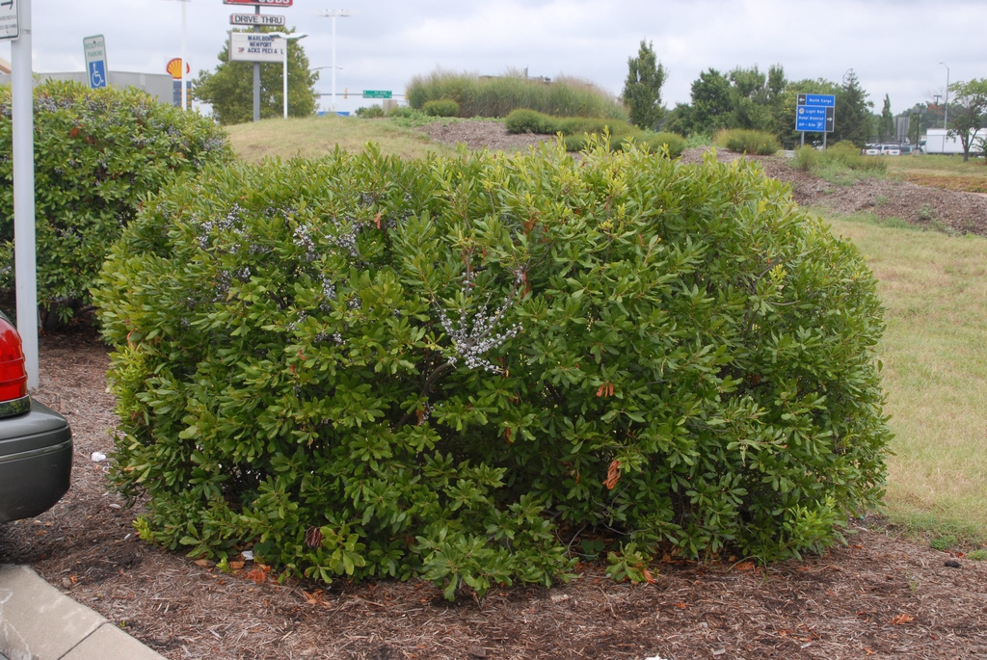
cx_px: 494
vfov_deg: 29.9
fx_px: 1235
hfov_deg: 43.6
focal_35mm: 45
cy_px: 330
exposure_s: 1/250
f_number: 8
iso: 400
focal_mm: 30
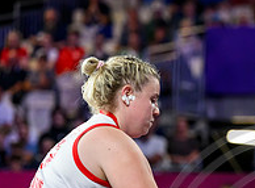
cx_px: 328
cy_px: 255
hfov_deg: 4.8
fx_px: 3038
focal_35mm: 415
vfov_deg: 3.5
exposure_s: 1/1600
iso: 2500
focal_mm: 130
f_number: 3.2
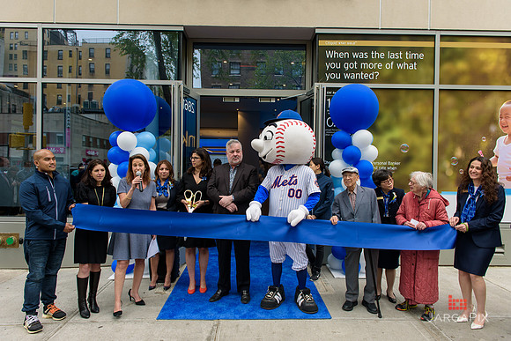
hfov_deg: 73.7
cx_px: 256
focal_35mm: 24
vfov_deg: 53.2
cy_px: 170
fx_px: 341
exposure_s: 1/250
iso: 200
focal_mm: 24
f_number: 5
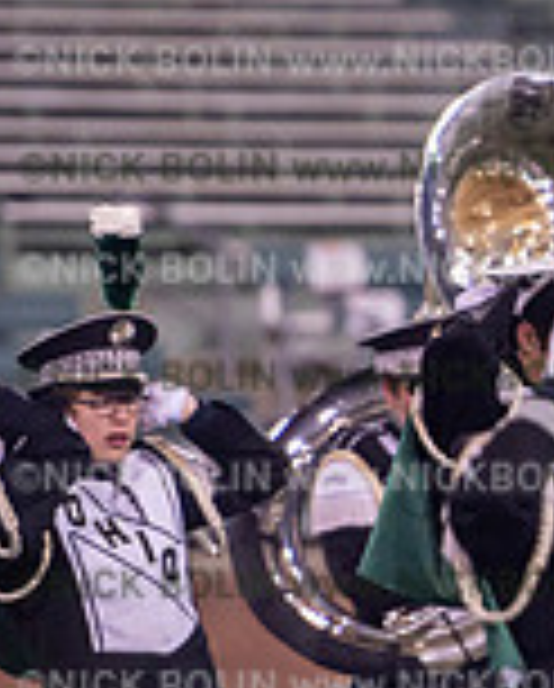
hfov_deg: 2.2
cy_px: 272
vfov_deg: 2.7
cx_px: 1067
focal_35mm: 711
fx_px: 14529
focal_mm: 200
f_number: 2.8
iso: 2500
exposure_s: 1/1250
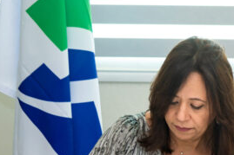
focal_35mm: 152
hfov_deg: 12.9
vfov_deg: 9.0
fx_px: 987
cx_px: 331
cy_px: 148
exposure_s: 1/125
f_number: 4
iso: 250
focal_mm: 40
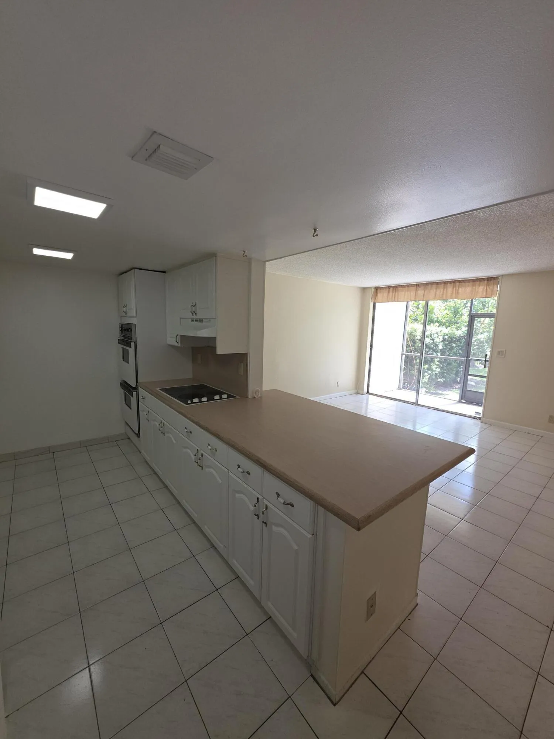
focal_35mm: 13
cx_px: 277
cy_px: 370
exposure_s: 1/60
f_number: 1.9
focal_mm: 2.2
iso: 32
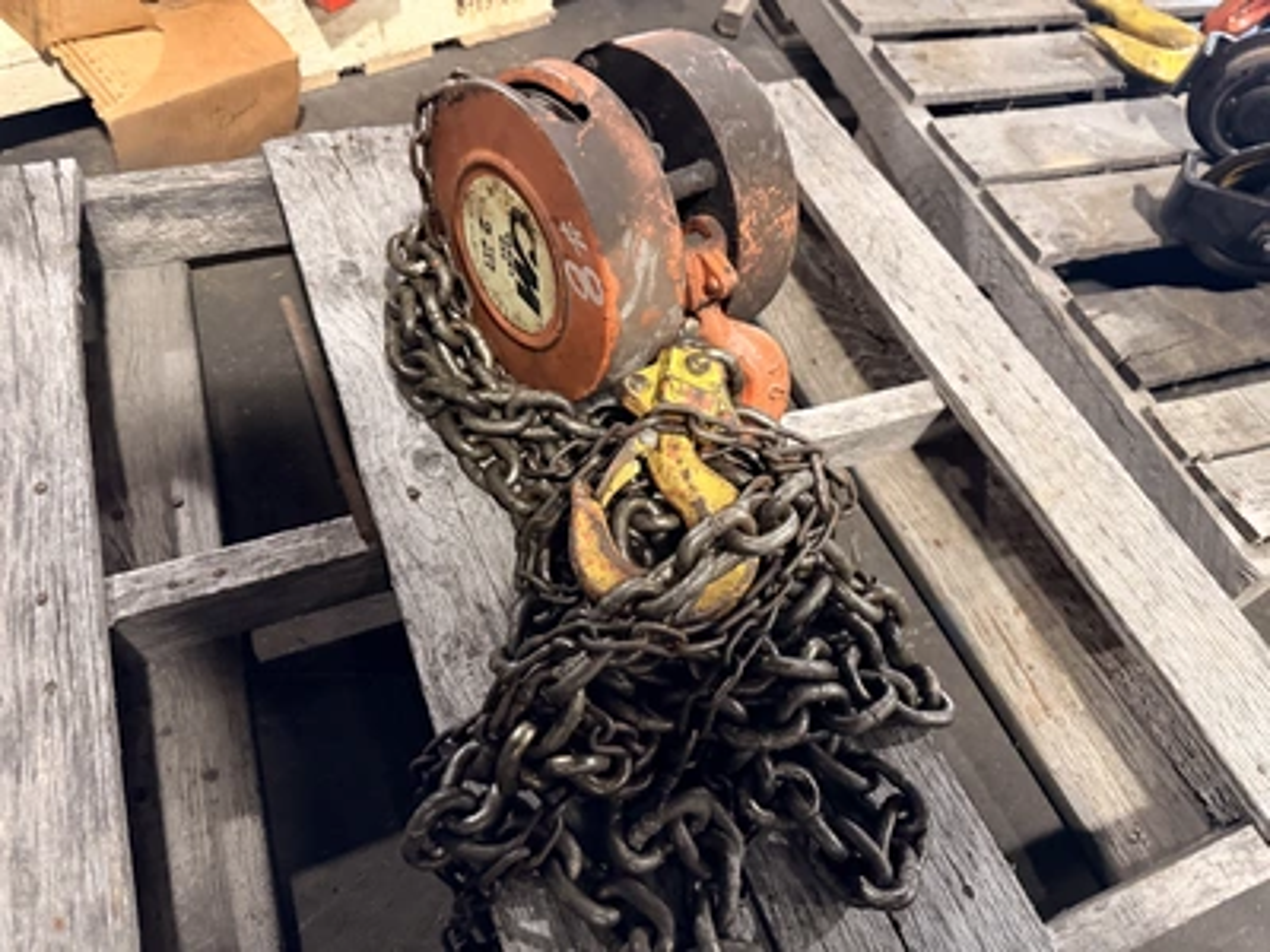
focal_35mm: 24
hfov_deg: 71.6
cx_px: 635
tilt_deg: -49.7
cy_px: 476
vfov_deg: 56.8
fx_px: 881
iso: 800
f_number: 1.78
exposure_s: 1/30
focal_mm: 6.76
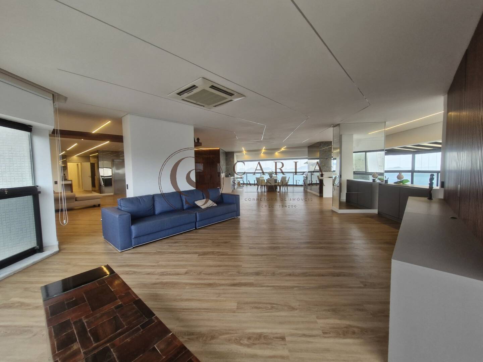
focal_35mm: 13
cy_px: 181
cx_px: 242
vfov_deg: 89.9
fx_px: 181
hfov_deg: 106.2
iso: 80
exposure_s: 1/60
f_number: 2.2
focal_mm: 1.74
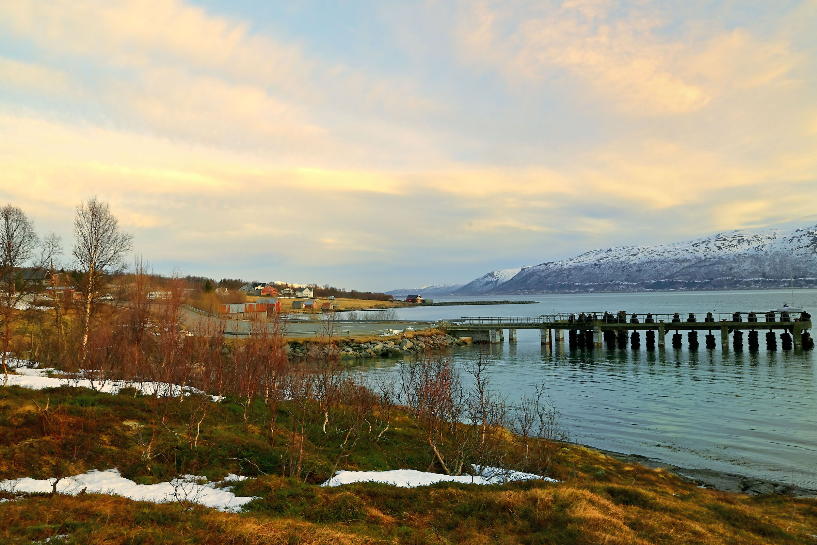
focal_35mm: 30
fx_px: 681
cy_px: 272
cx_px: 408
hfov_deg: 61.9
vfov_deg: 43.6
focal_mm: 30
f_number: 13
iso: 160
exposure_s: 1/20
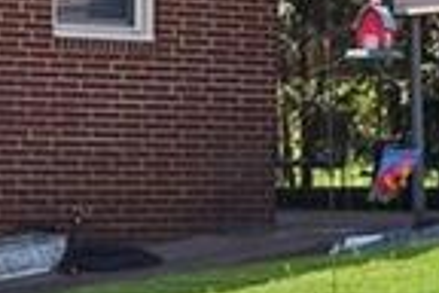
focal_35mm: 235
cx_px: -125
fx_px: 2865
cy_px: -198
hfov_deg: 8.6
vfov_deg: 5.8
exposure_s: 1/250
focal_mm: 22
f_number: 8
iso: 100
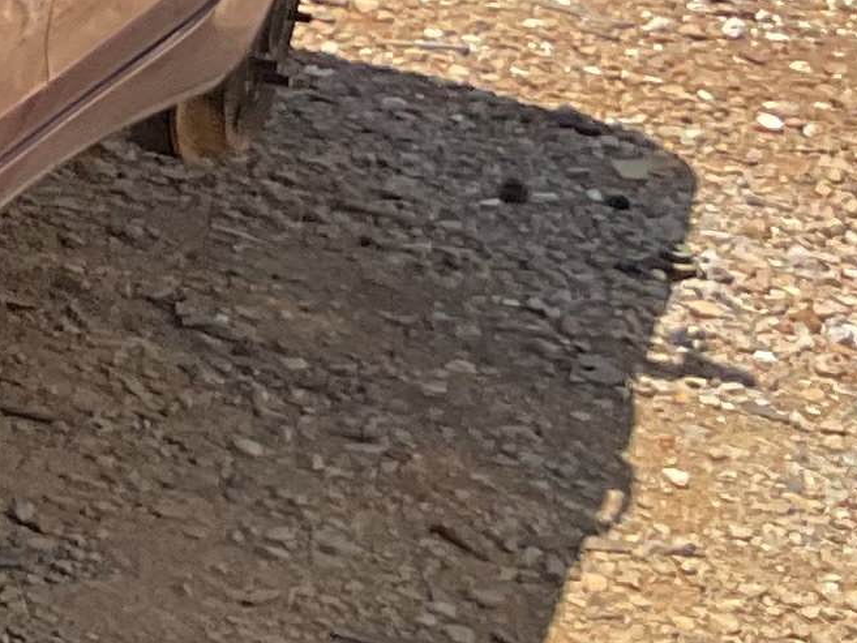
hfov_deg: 9.6
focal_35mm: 178
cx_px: -1361
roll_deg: -2.0
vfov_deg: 8.2
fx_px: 4408
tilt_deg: -14.0
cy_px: -201
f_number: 1.8
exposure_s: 1/781
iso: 16
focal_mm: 3
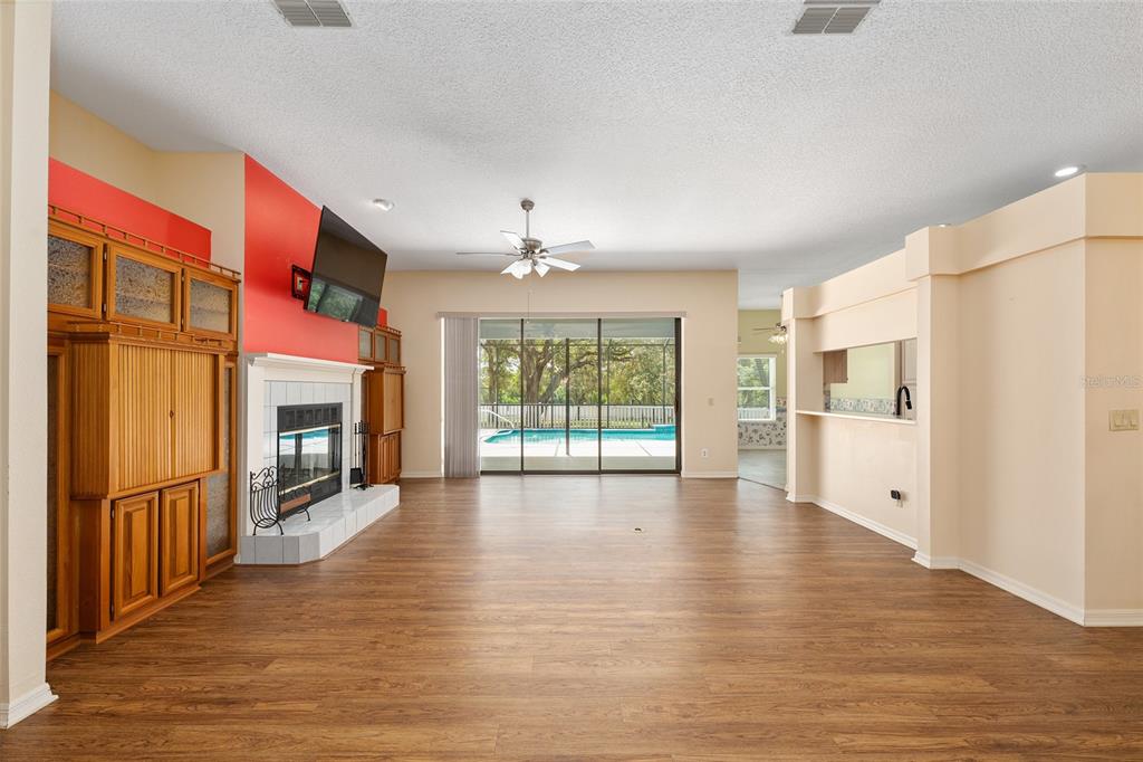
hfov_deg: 104.3
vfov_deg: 81.2
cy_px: 381
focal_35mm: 14
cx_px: 572
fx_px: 444
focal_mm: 14
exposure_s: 1/8
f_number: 8
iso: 400
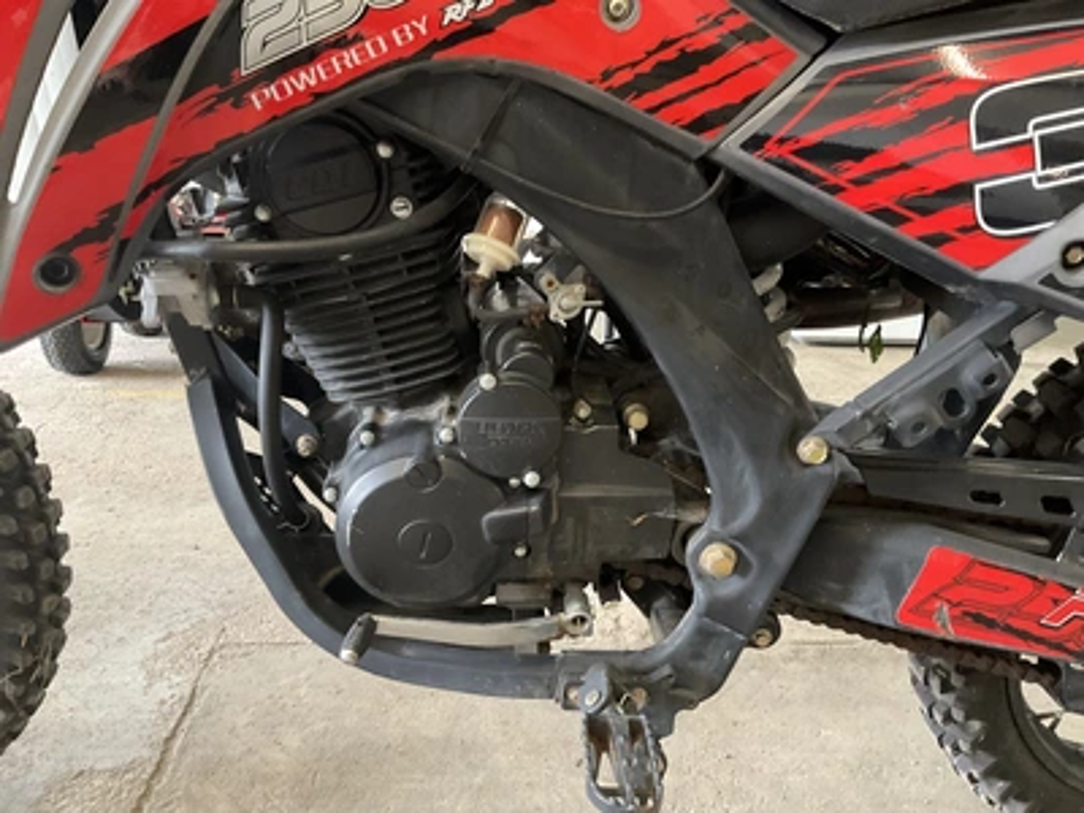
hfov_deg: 61.7
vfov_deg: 48.2
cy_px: 406
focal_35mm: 29
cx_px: 542
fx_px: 908
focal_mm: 3
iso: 320
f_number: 1.8
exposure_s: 1/40
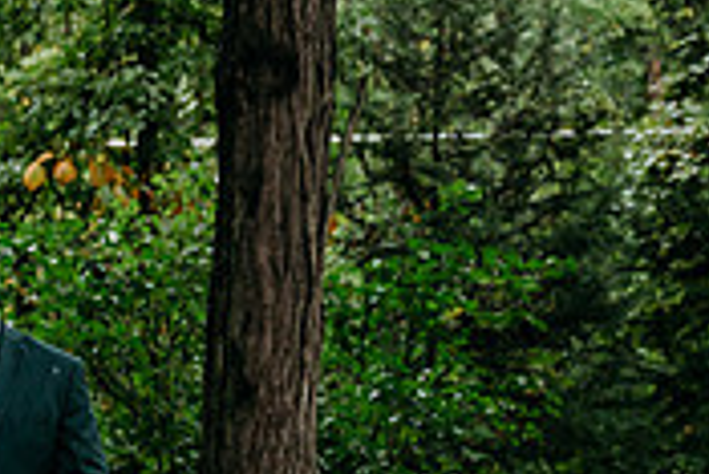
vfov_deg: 10.0
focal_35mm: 137
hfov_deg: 14.1
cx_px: -312
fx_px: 2700
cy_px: 391
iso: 200
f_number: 3.2
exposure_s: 1/500
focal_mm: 40
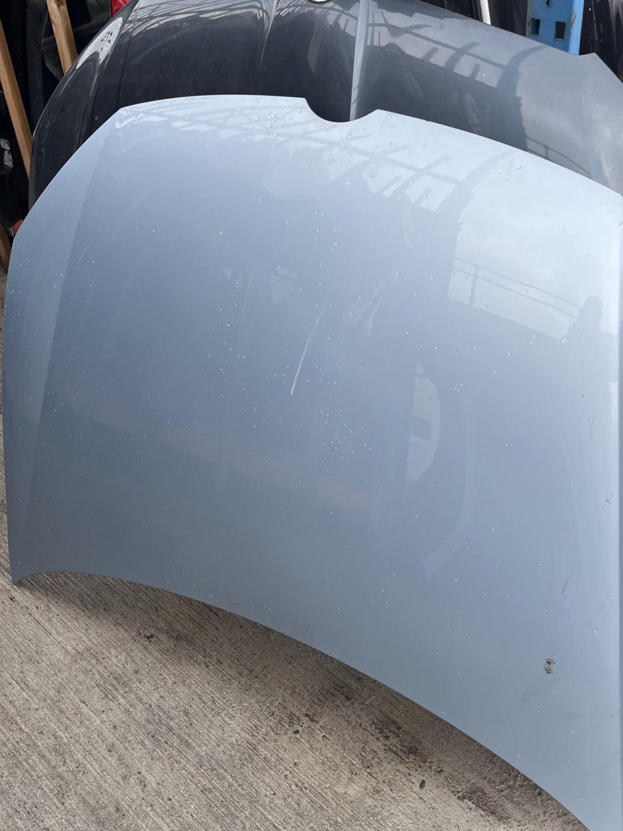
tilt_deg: -38.6
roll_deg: +2.8
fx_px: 888
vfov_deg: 50.1
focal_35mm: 37
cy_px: 451
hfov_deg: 38.5
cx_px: 366
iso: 50
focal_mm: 5.1
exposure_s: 1/804
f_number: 1.6
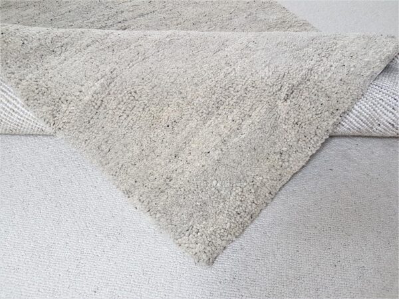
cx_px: 200
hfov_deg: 67.3
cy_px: 150
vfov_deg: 53.1
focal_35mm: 26
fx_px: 300
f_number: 1.7
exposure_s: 1/50
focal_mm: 4.2
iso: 50
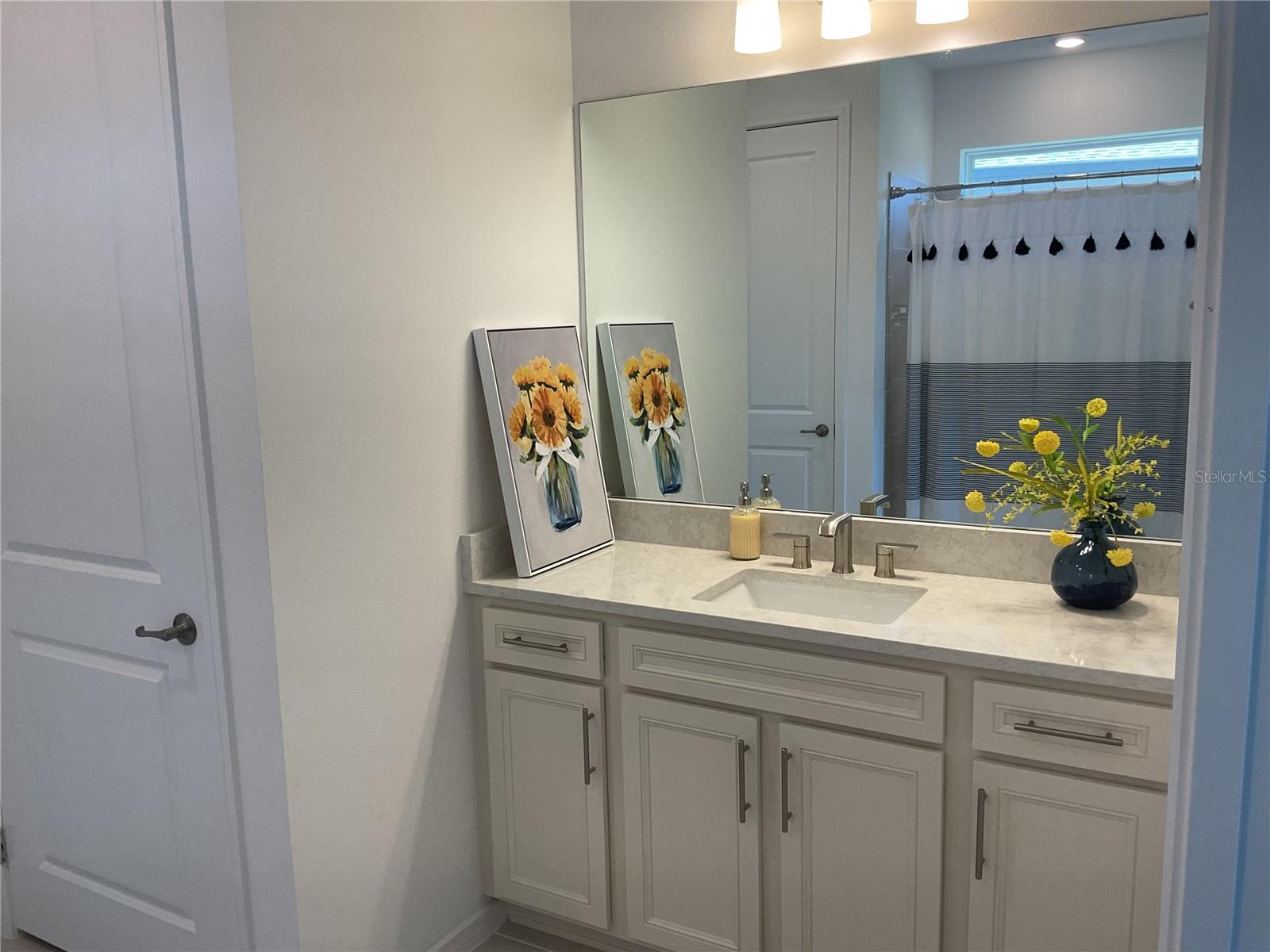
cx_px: 635
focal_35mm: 29
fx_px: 1064
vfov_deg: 48.2
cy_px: 476
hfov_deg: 61.7
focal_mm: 3
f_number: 1.8
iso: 50
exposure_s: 1/120
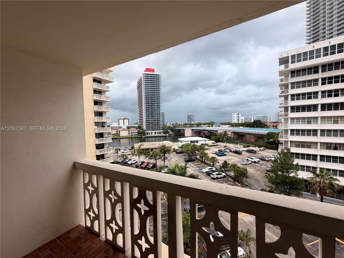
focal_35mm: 14
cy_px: 129
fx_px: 139
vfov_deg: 85.7
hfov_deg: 102.1
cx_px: 172
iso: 40
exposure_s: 1/770
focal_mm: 2.22
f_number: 2.2
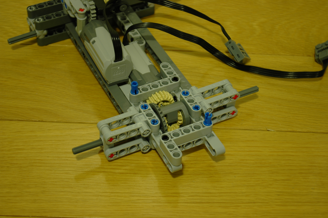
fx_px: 751
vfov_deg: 16.5
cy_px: 109
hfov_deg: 24.6
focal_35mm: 82
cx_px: 164
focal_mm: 55
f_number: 5.6
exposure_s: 1/2
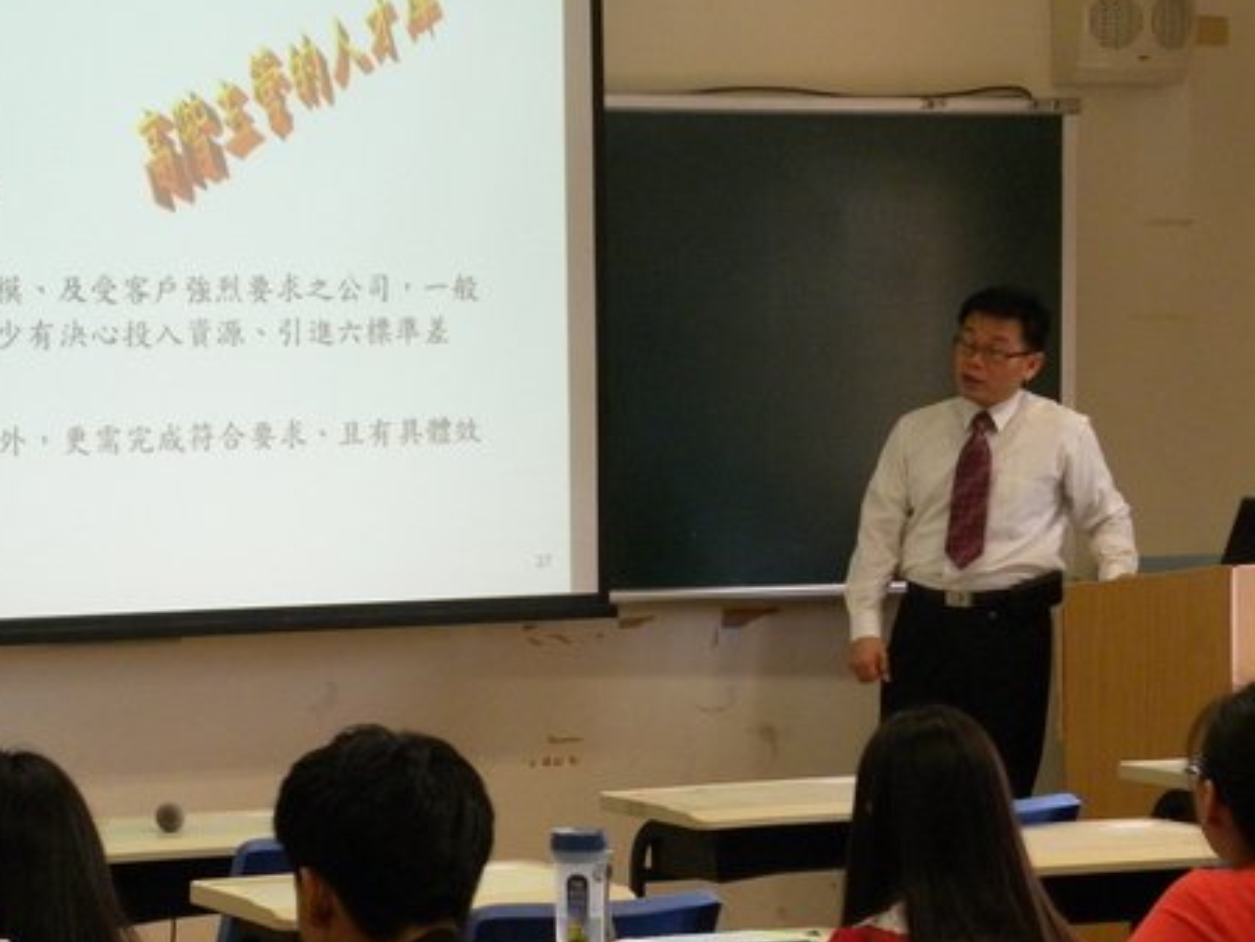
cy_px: 521
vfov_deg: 12.7
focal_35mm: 117
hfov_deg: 16.8
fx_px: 4243
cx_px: 422
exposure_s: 1/82.3
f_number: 4
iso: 286
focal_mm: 13.4
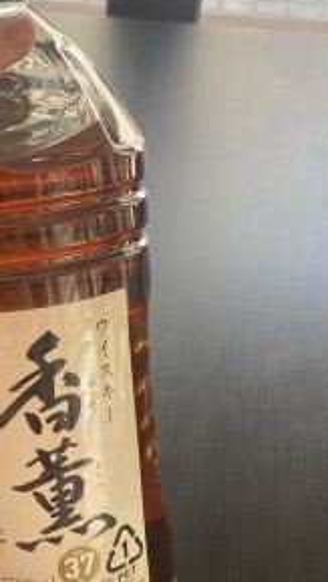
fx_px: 725
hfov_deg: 24.8
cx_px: 40
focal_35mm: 47
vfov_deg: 43.6
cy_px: 324
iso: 64
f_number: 1.8
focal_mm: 4.25
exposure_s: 1/121
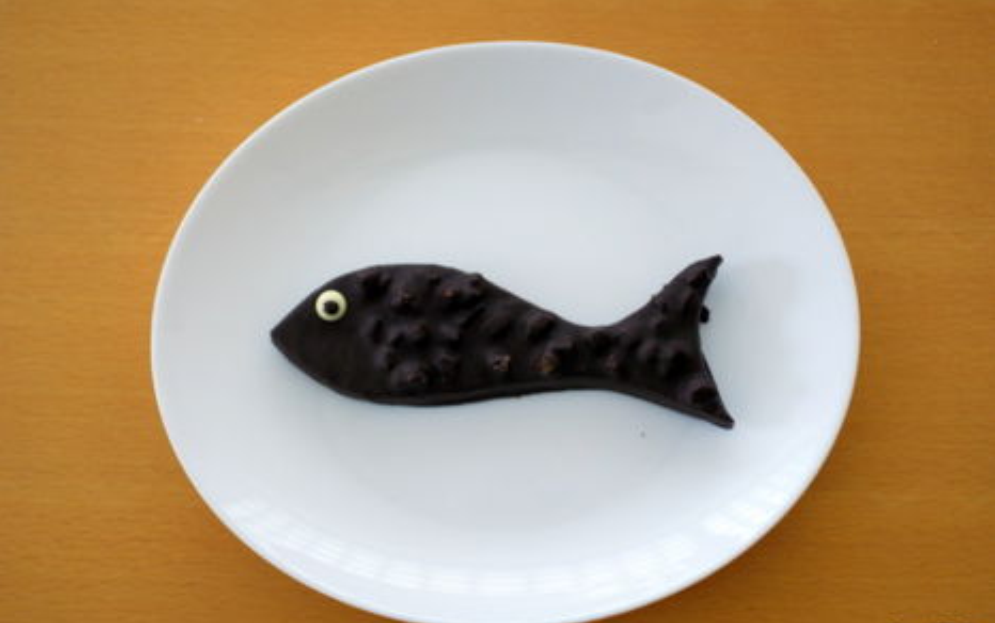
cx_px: 500
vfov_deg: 17.0
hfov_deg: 26.8
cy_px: 330
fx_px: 2090
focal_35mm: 77
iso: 400
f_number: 2.8
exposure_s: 1/60
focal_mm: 50
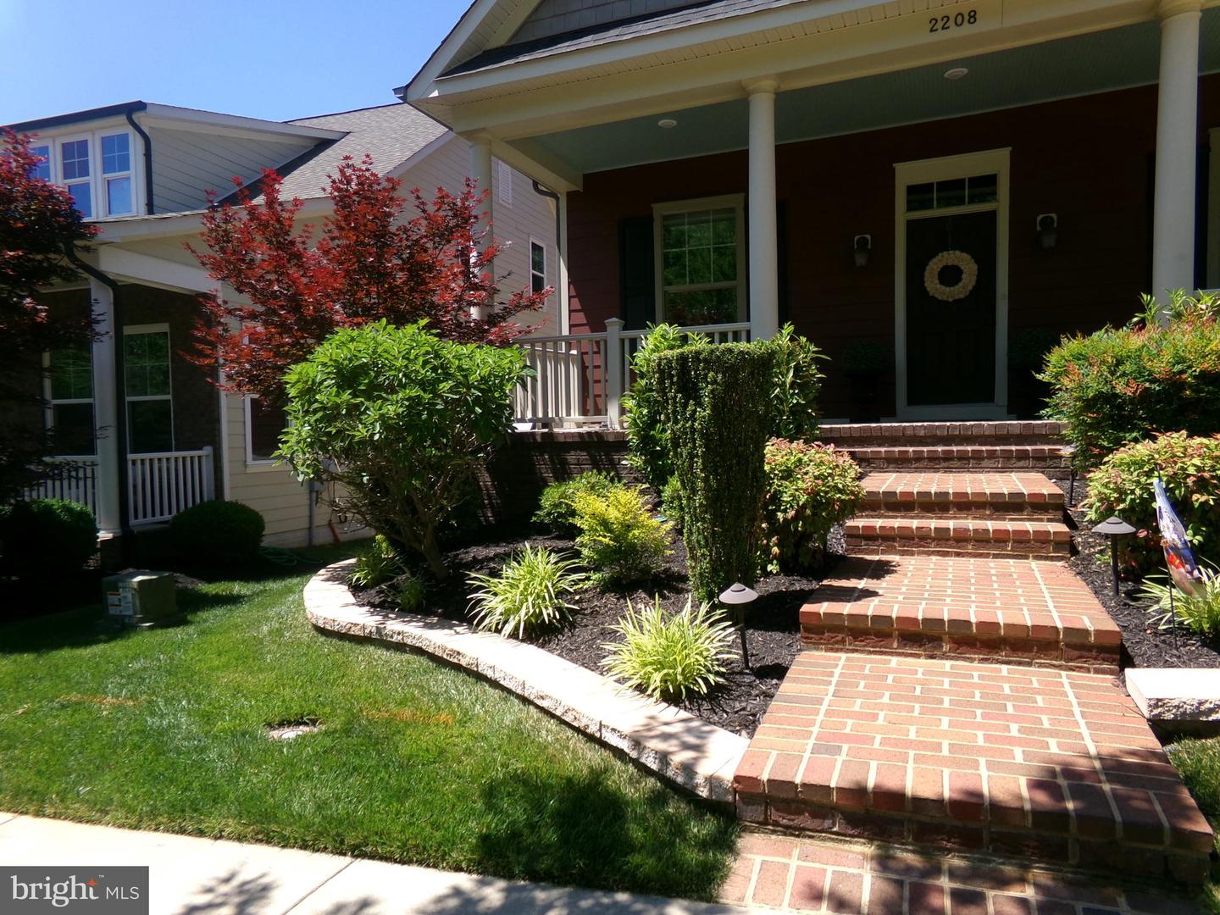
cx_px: 610
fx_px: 846
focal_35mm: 24
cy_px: 458
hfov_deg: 71.6
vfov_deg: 56.8
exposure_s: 1/480
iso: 100
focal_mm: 4.3
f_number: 3.7
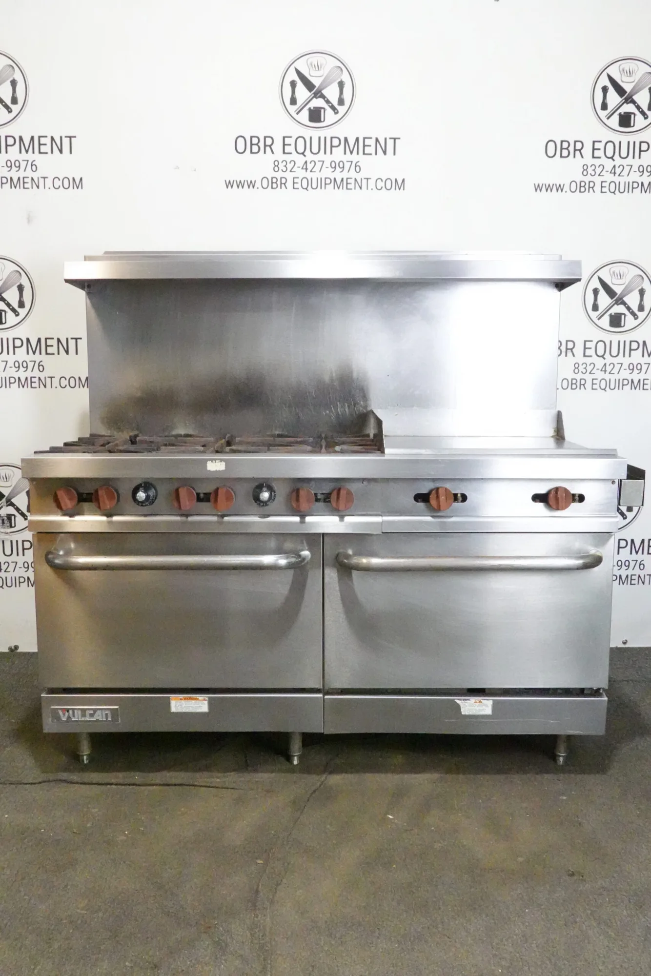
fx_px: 922
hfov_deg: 38.9
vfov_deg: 55.8
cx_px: 326
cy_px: 488
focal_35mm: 34
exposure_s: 1/40
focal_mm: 12.76
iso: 6400
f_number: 10
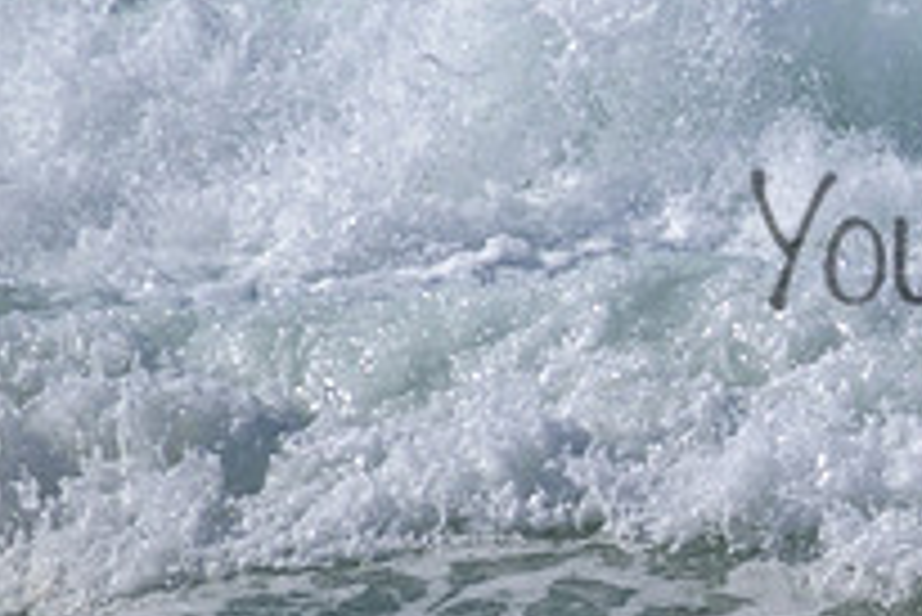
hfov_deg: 0.9
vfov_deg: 0.6
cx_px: 1214
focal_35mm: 2268
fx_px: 58125
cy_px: 200
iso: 640
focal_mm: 800
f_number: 11
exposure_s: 1/2000
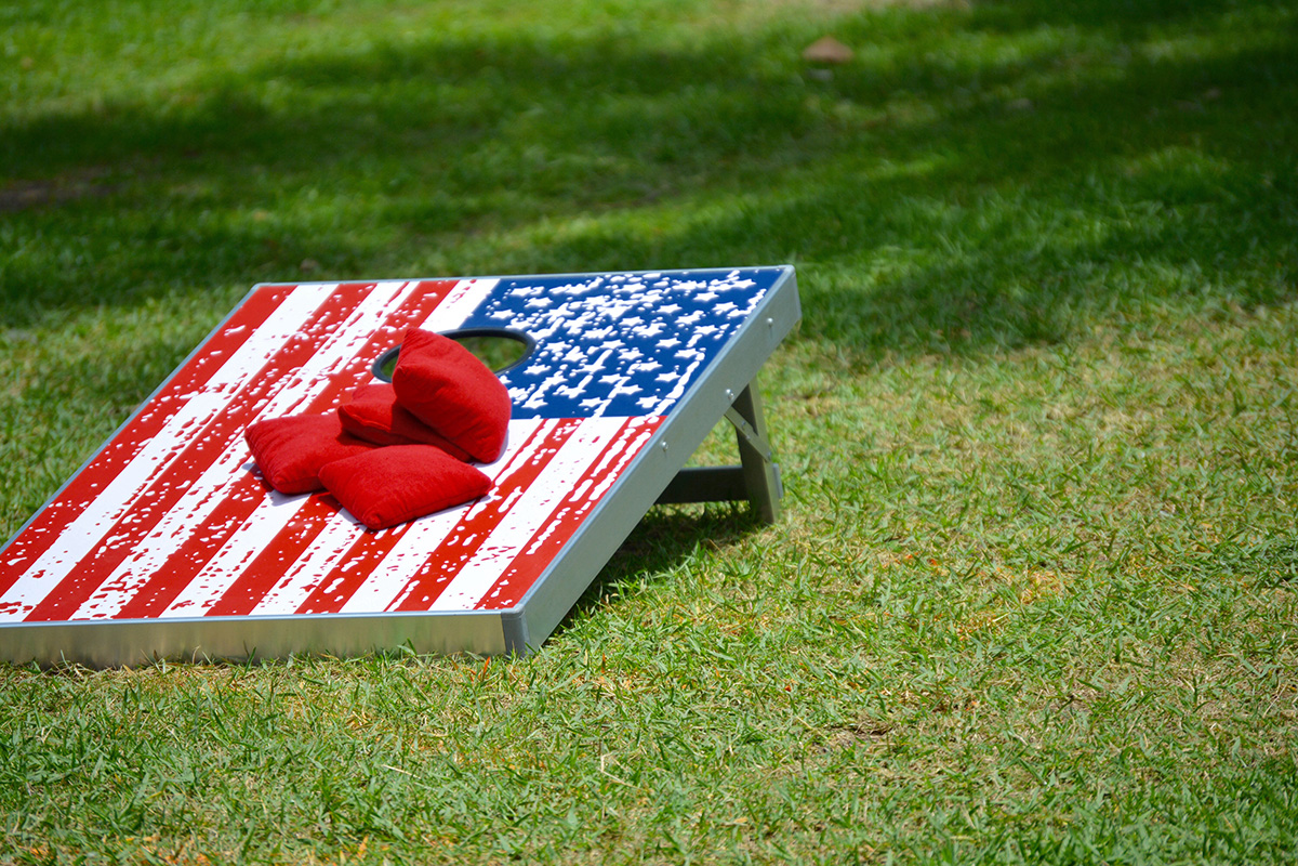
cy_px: 433
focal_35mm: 232
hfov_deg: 8.9
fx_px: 8382
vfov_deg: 5.9
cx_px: 649
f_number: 5.6
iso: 250
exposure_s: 1/2000
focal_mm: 155
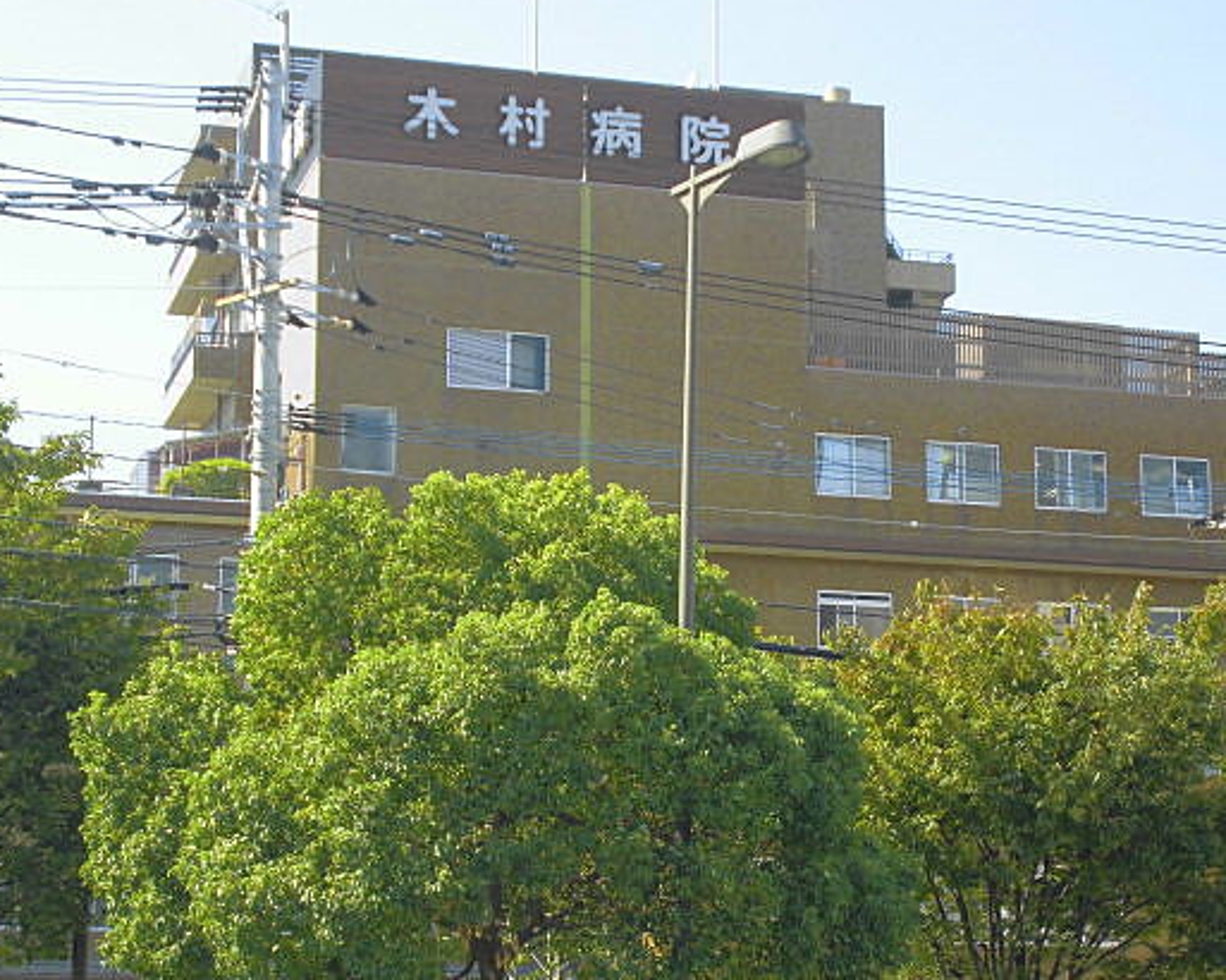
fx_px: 2829
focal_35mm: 78
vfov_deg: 19.6
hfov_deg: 24.5
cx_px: 614
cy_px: 521
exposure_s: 1/125
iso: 100
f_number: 5.6
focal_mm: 11.5
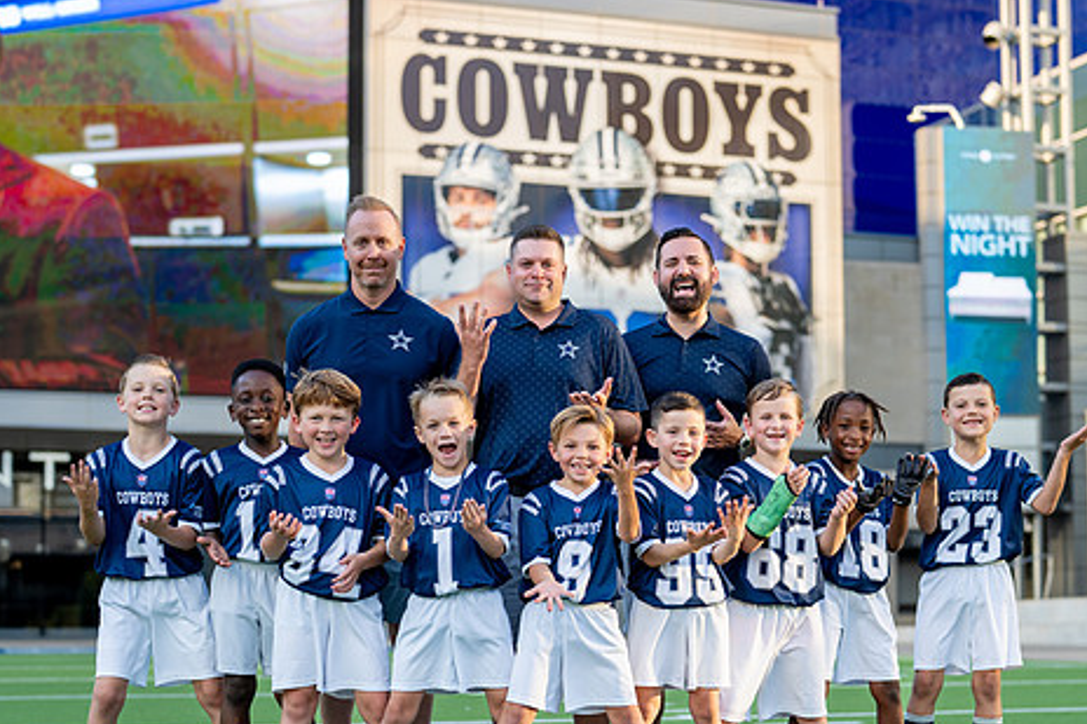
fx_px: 2324
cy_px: 490
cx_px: 661
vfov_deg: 17.7
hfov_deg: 26.3
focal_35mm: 77
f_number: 2
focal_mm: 50
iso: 100
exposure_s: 1/640
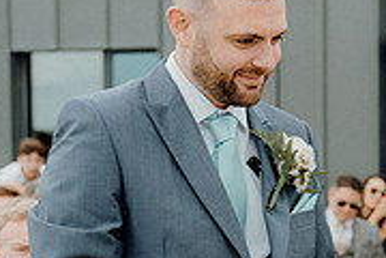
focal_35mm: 148
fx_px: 1587
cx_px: 264
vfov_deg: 9.2
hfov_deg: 13.8
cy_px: 304
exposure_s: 1/400
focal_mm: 46
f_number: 3.5
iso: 125
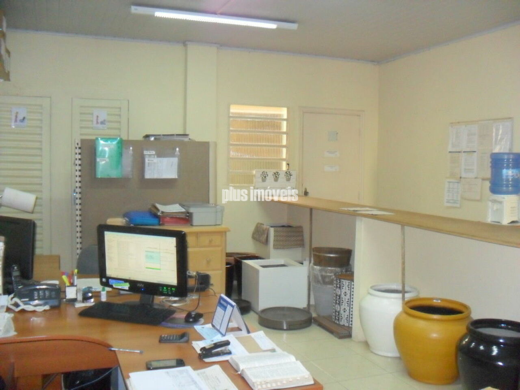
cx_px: 260
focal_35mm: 35
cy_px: 195
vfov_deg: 40.7
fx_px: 526
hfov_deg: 52.6
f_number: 3
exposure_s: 1/45
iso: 320
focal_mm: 6.3
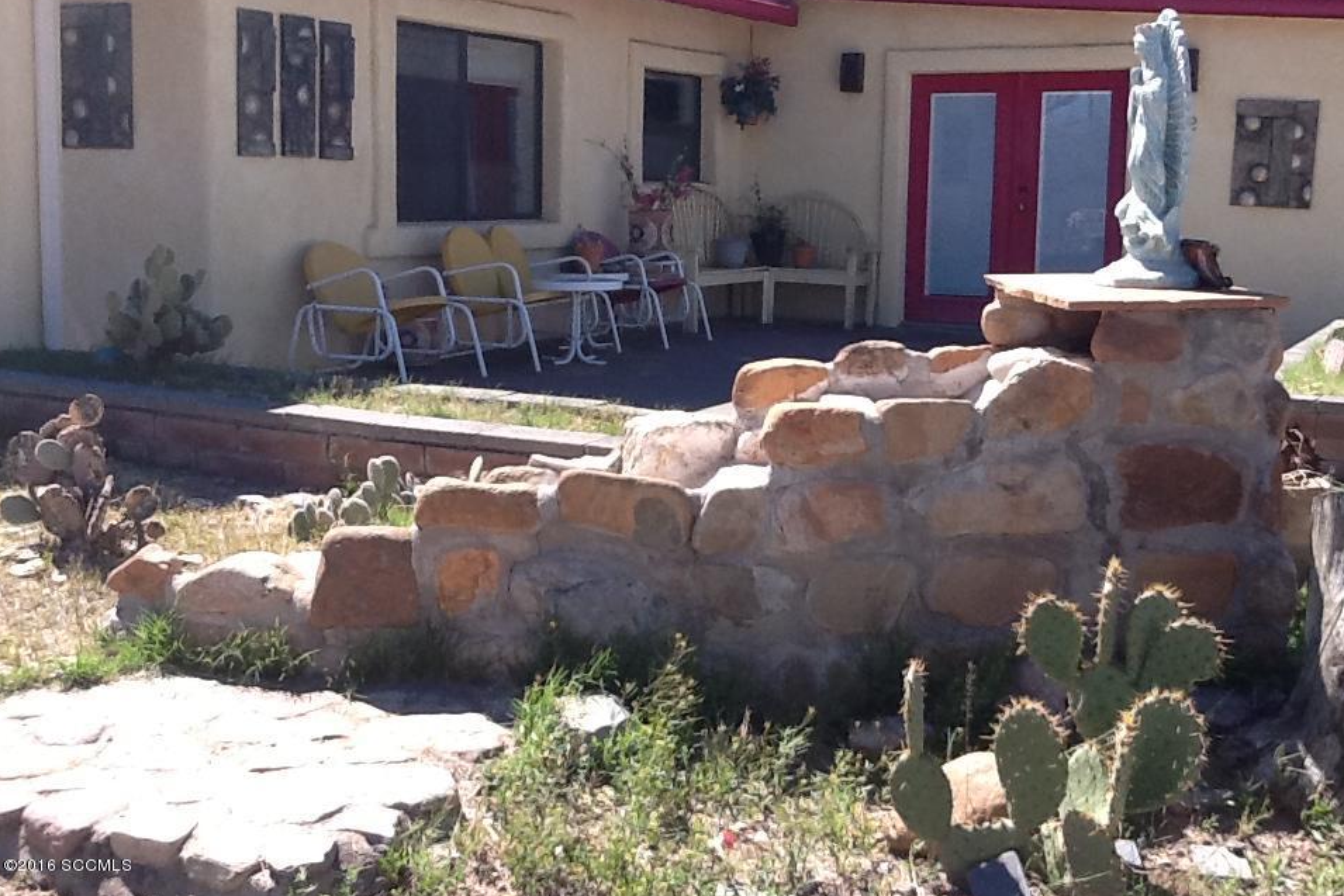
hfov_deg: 42.7
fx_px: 1717
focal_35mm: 46
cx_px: 671
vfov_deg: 29.2
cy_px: 397
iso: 40
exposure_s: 1/637
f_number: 2.4
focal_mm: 2.03
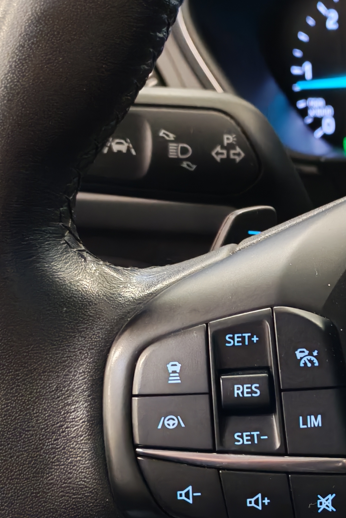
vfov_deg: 29.9
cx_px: 400
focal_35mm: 67
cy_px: 327
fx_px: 966
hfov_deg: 19.3
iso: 2500
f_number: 1.9
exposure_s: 1/33
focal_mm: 6.12
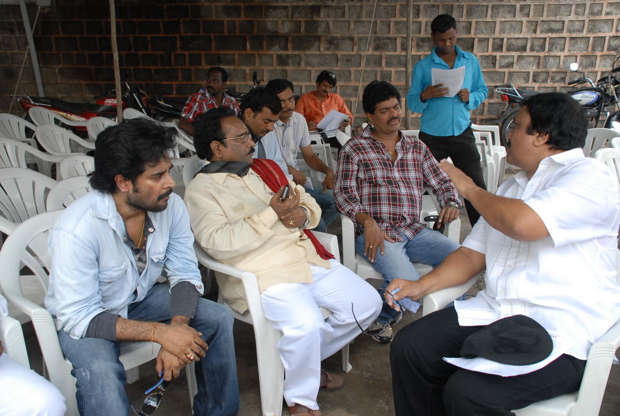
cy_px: 208
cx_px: 310
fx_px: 569
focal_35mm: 33
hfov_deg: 57.1
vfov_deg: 40.1
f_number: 5.6
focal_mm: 22
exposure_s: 1/125
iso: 400
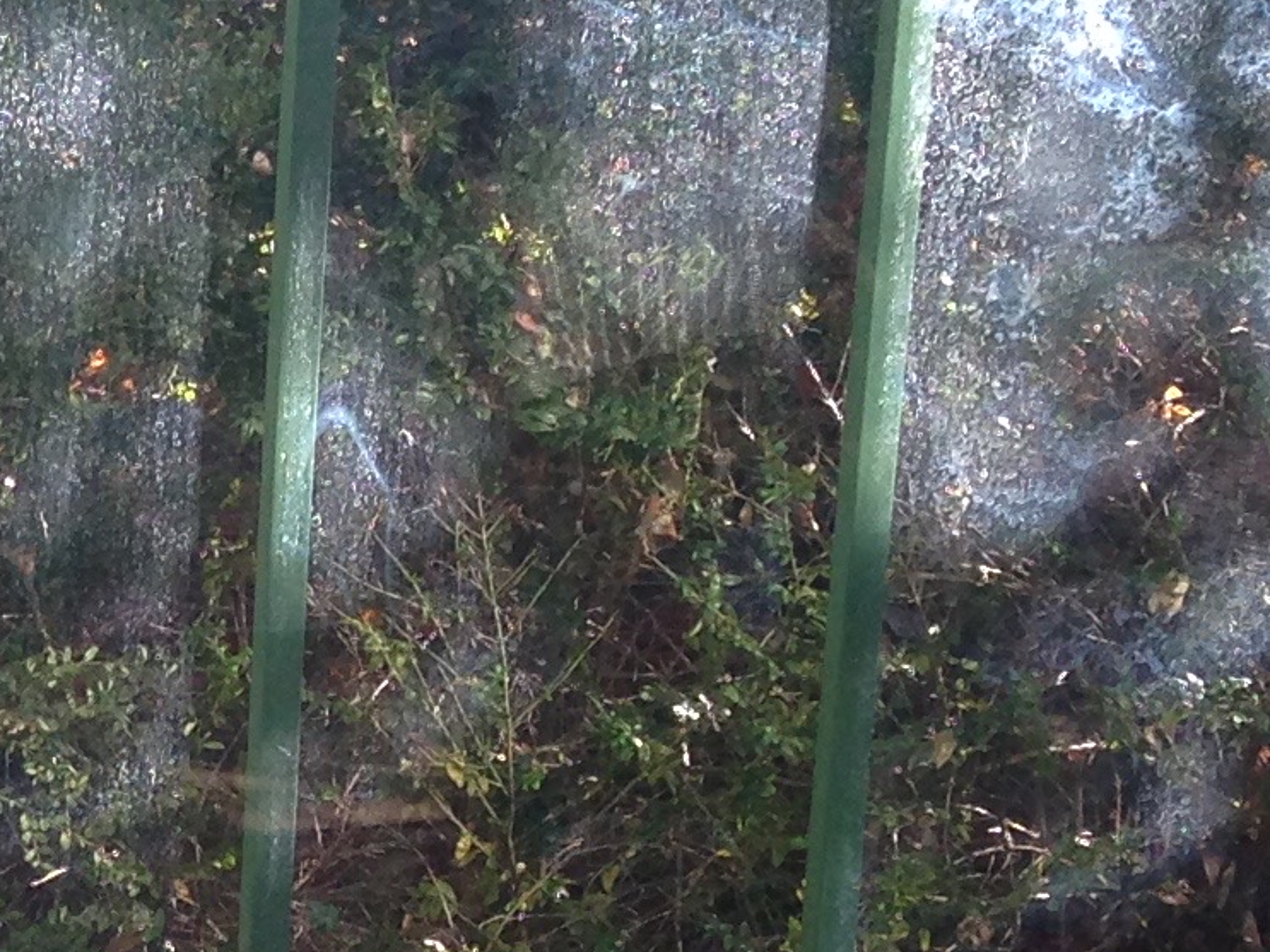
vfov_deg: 10.1
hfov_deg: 12.5
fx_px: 5319
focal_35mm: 145
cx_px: -933
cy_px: 1014
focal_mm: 4.12
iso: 64
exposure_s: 1/120
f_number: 2.4
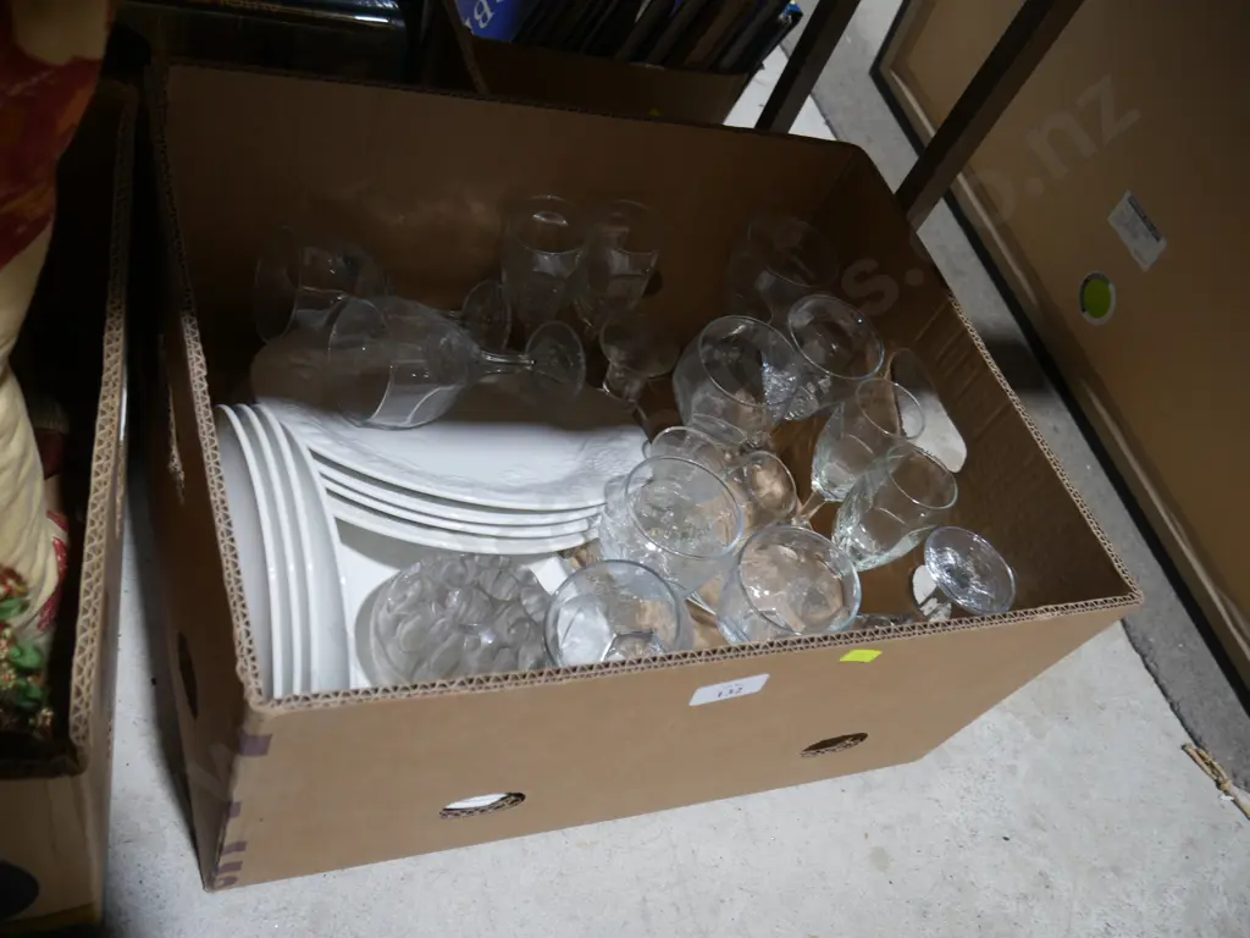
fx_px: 1156
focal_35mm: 32
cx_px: 625
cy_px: 469
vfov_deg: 44.2
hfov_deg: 56.8
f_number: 3.6
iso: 320
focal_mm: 16
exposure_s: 1/60
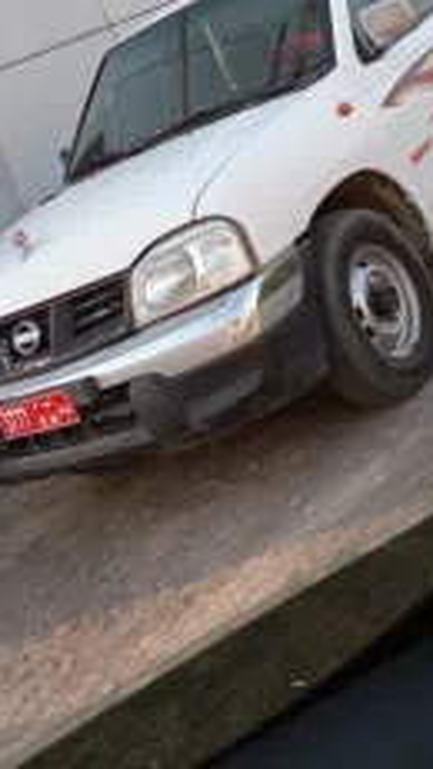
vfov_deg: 31.1
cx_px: 177
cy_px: 158
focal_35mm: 66
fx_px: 1347
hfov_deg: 18.3
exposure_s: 1/246
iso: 100
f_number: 1.8
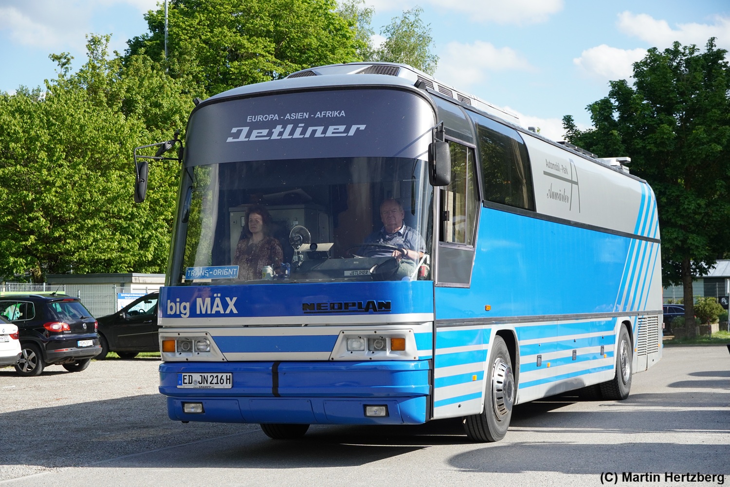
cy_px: 244
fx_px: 1399
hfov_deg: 29.2
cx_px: 365
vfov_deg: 19.7
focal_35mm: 69
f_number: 5
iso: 640
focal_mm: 46
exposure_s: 1/2000
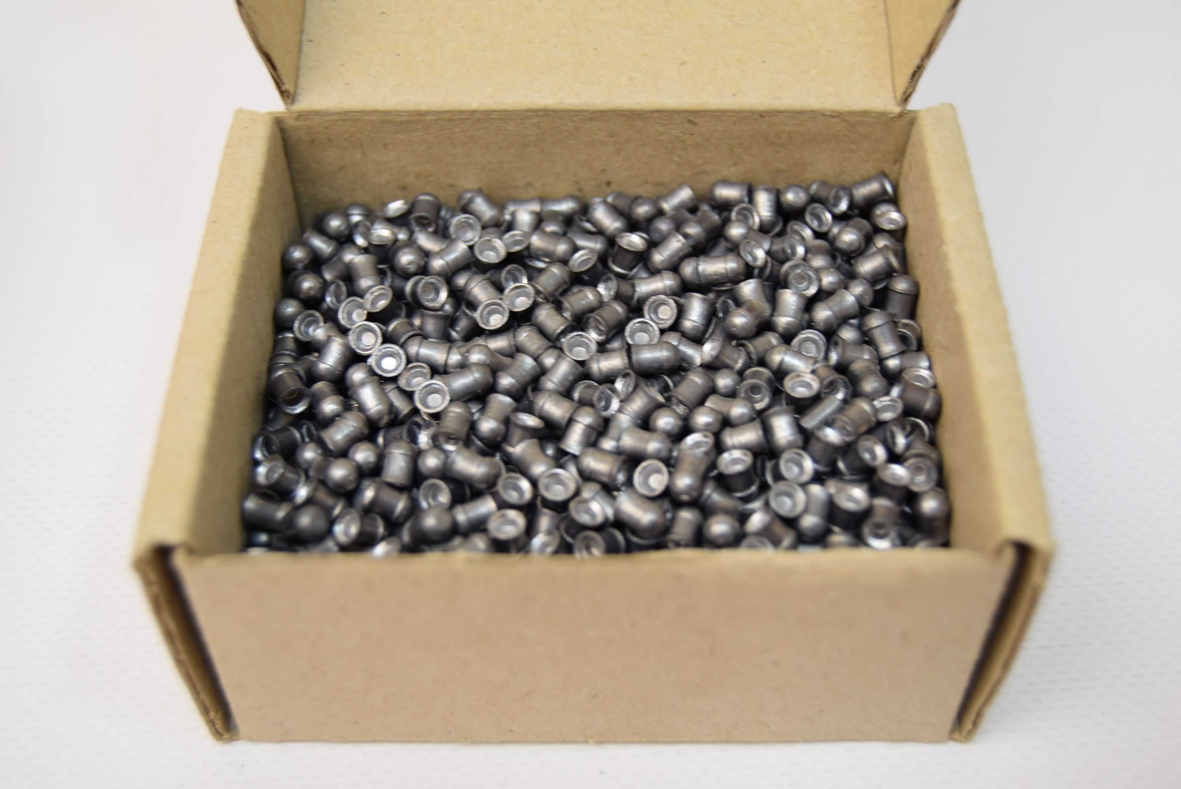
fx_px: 1576
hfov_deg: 41.1
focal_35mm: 48
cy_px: 394
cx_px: 590
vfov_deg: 28.1
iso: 100
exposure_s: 1/8
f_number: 4.5
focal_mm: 32
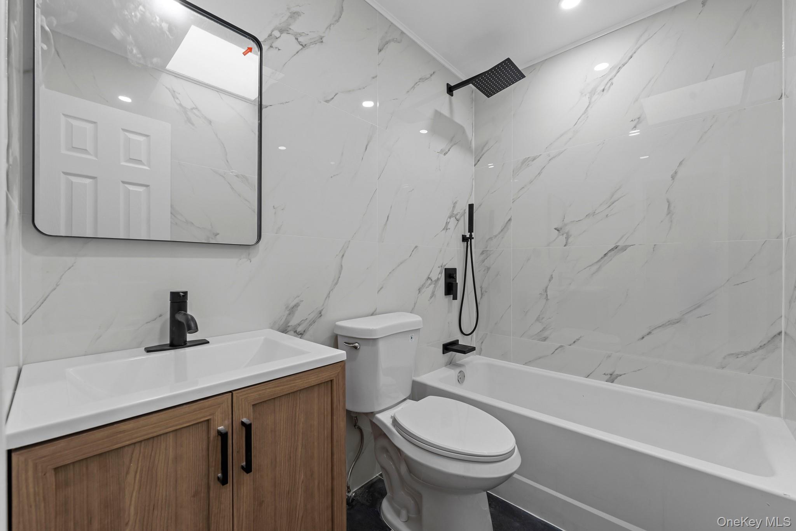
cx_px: 398
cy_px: 266
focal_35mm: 14
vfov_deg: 81.2
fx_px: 310
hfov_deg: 104.3
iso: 1000
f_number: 8
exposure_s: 1/6
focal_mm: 14
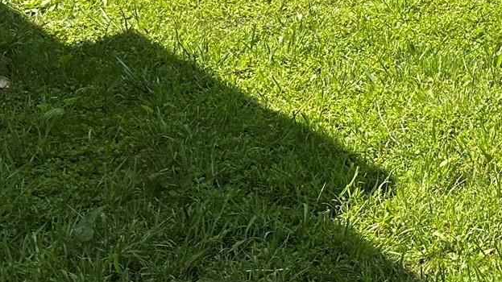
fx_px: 1144
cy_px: -280
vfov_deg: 12.4
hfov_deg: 21.1
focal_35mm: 86
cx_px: 747
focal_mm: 6.86
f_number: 1.78
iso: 80
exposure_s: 1/3356
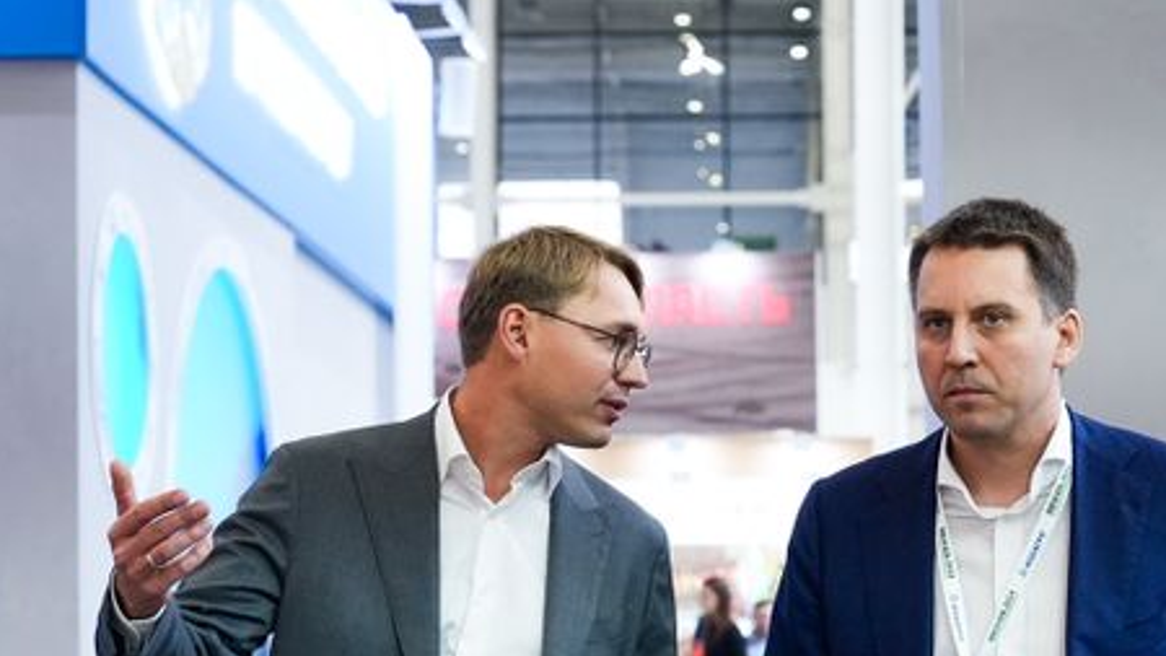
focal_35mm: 104
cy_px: 557
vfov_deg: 11.6
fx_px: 3215
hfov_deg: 20.5
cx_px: 811
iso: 1600
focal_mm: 64
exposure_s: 1/250
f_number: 4.5
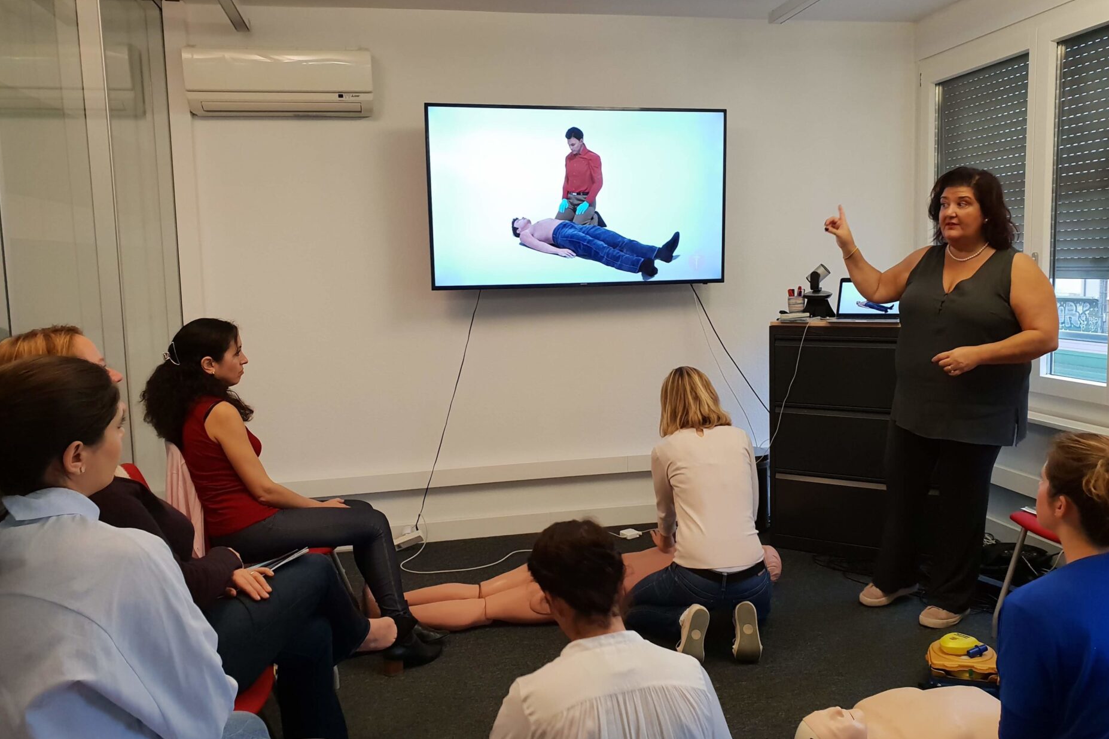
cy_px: 341
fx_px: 862
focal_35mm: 28
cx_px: 555
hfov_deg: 65.5
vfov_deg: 46.4
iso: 250
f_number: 2.4
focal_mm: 4.3
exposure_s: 1/50
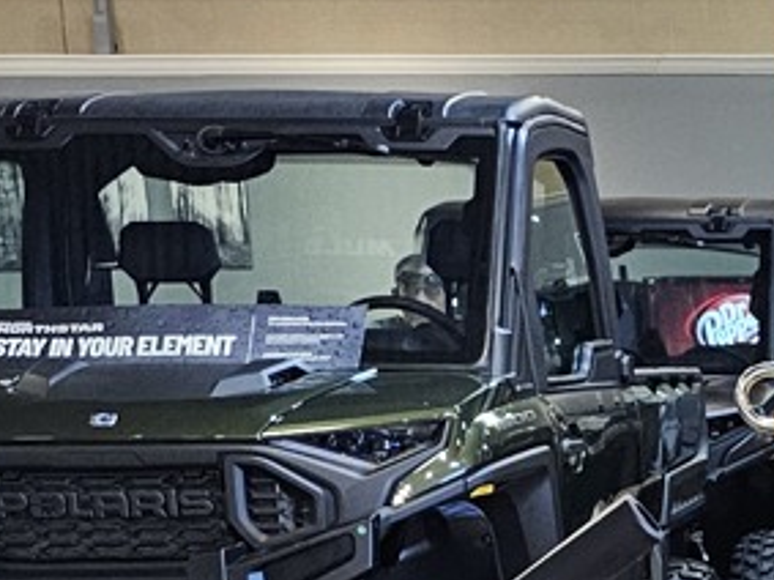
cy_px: 1127
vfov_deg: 10.5
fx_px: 2906
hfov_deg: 13.7
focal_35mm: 130
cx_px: 1362
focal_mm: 6.3
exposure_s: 1/120
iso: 800
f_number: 1.7
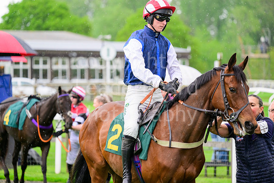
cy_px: 92
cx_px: 137
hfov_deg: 8.9
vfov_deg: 6.0
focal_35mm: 230
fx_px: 1751
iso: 1600
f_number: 5.6
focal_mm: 230
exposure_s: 1/800
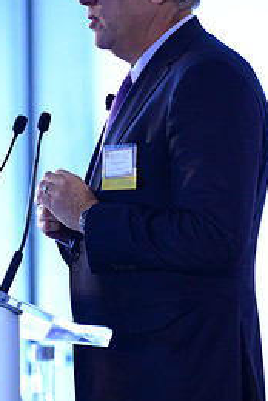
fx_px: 3474
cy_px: 291
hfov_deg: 4.4
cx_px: 206
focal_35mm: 312
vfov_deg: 6.6
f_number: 2.8
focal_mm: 140
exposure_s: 1/200
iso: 4000
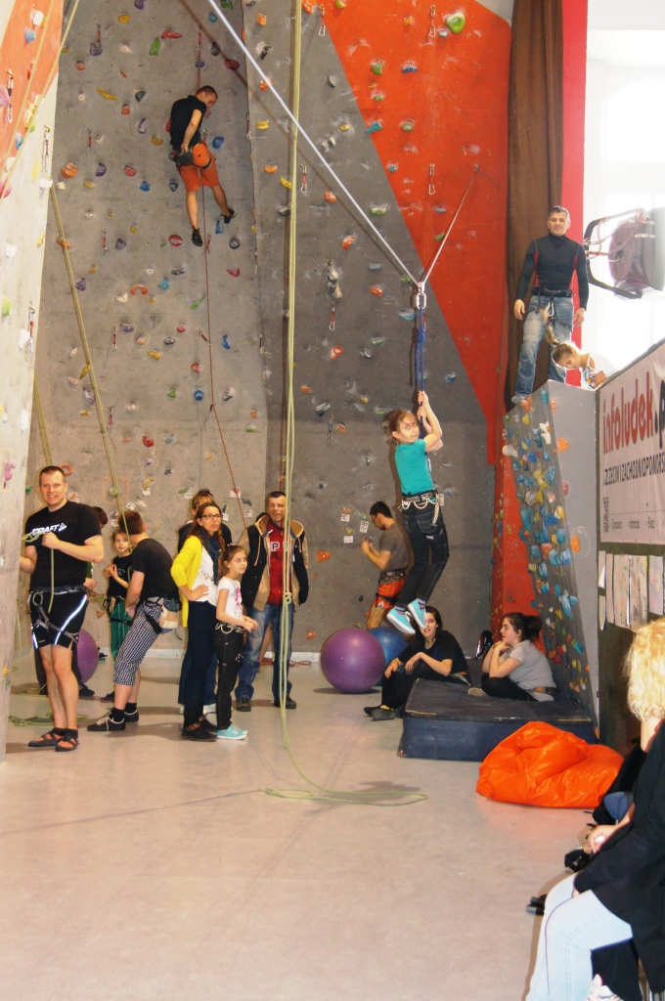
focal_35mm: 52
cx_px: 332
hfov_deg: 25.7
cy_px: 500
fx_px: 1459
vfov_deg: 37.9
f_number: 5
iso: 1000
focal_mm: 35
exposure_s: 1/60
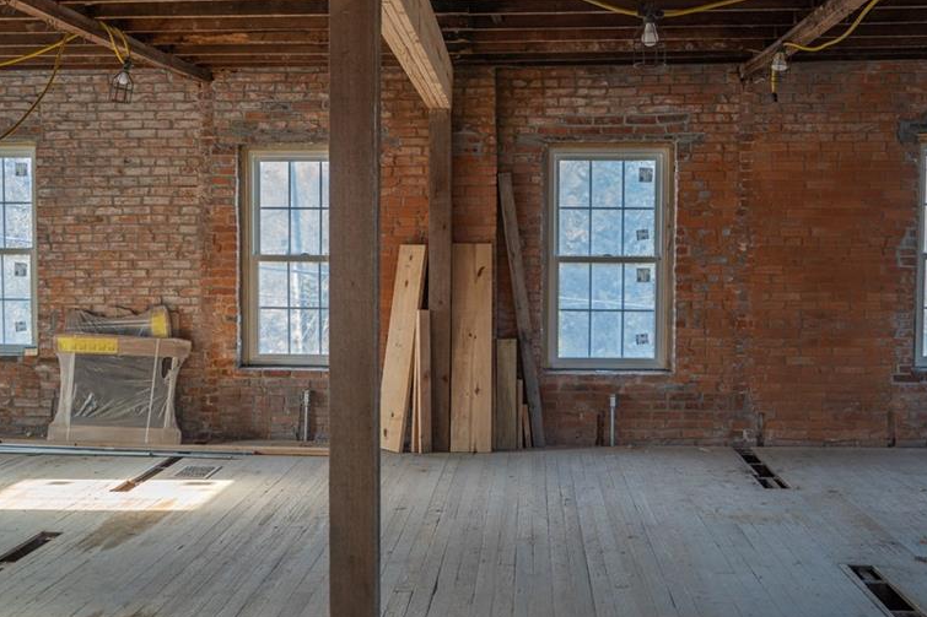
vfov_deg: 35.0
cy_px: 296
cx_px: 448
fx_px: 978
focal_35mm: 38
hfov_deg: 50.7
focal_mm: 28
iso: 320
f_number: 4
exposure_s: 1/60
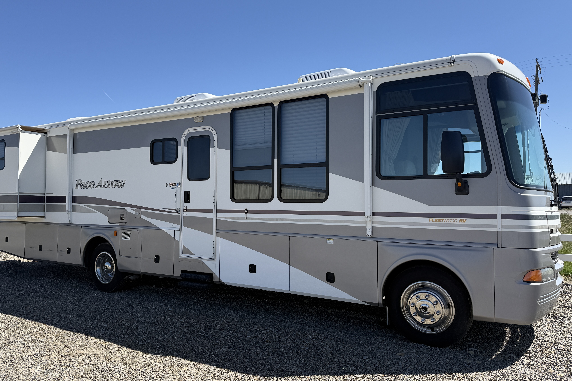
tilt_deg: +2.7
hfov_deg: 65.4
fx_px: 445
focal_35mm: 28
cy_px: 187
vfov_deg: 46.4
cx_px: 264
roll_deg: +0.3
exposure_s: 1/3953
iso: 80
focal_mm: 6.76
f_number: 1.78
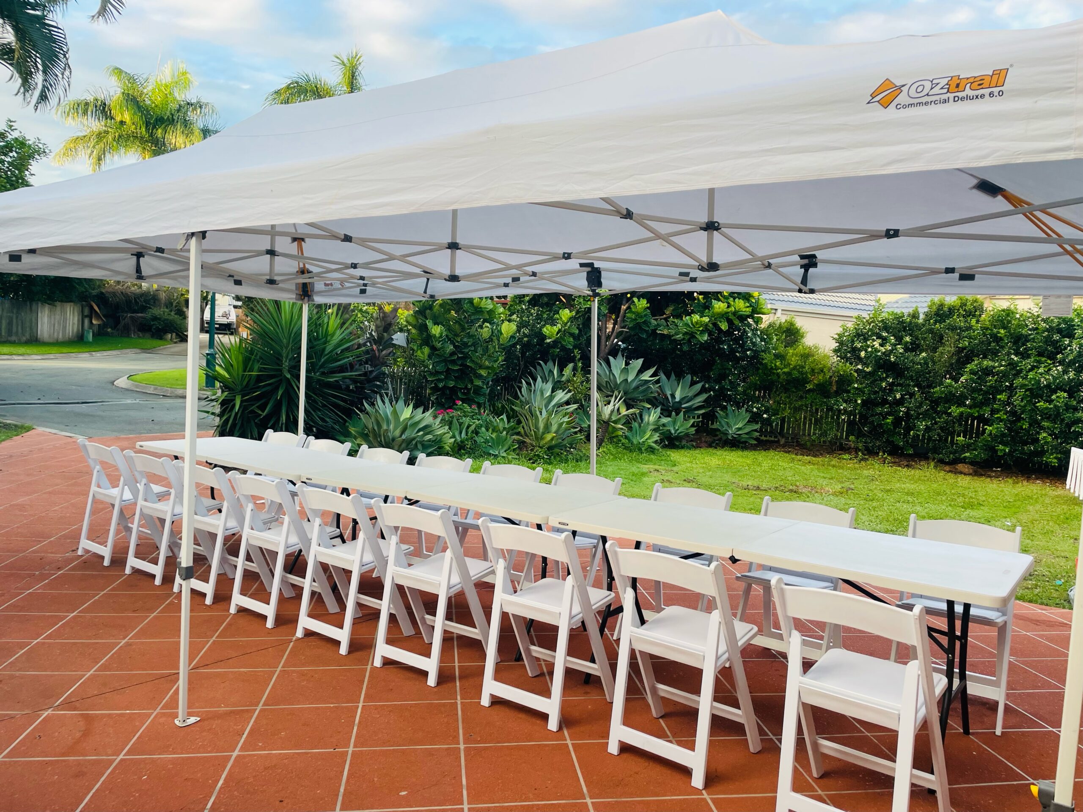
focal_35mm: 26
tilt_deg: -3.7
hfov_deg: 67.3
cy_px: 406
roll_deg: -4.4
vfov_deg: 53.1
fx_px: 813
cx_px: 542
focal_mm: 4.2
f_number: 1.6
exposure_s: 1/229
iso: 32
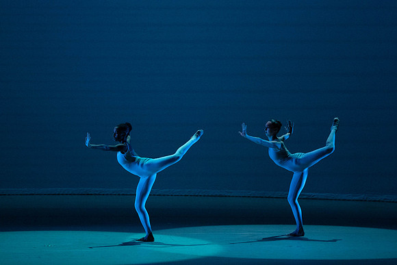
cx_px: 198
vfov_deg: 5.7
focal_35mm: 241
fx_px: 2658
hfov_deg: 8.5
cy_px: 132
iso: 16000
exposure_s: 1/400
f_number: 5.6
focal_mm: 241
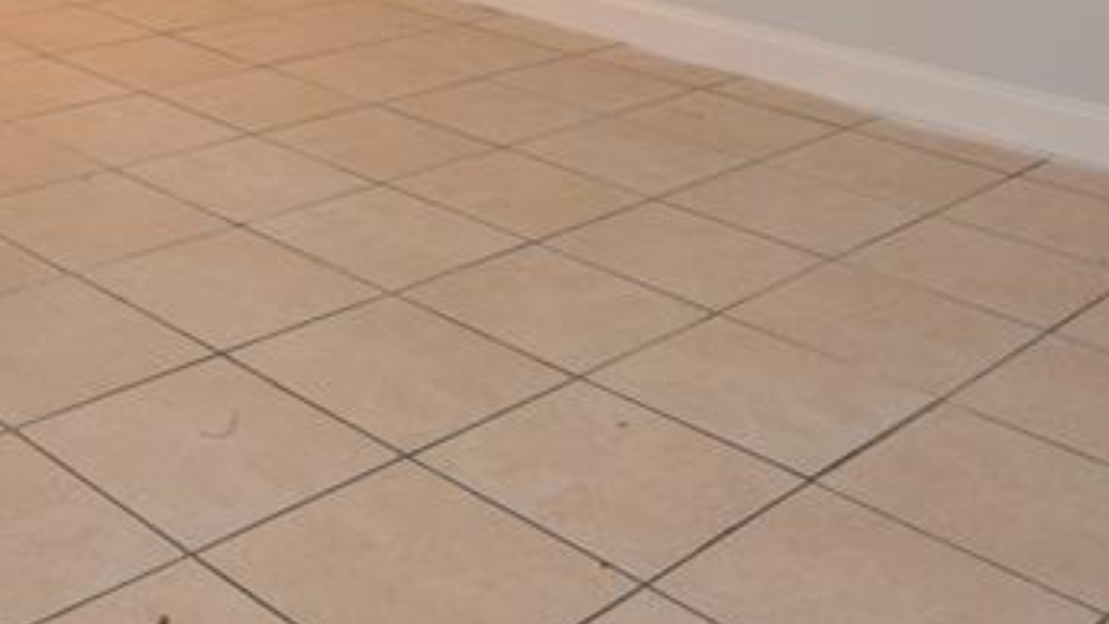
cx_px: 252
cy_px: -226
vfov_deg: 20.8
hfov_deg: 38.9
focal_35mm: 52
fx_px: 1516
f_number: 5
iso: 800
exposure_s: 1/100
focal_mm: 11
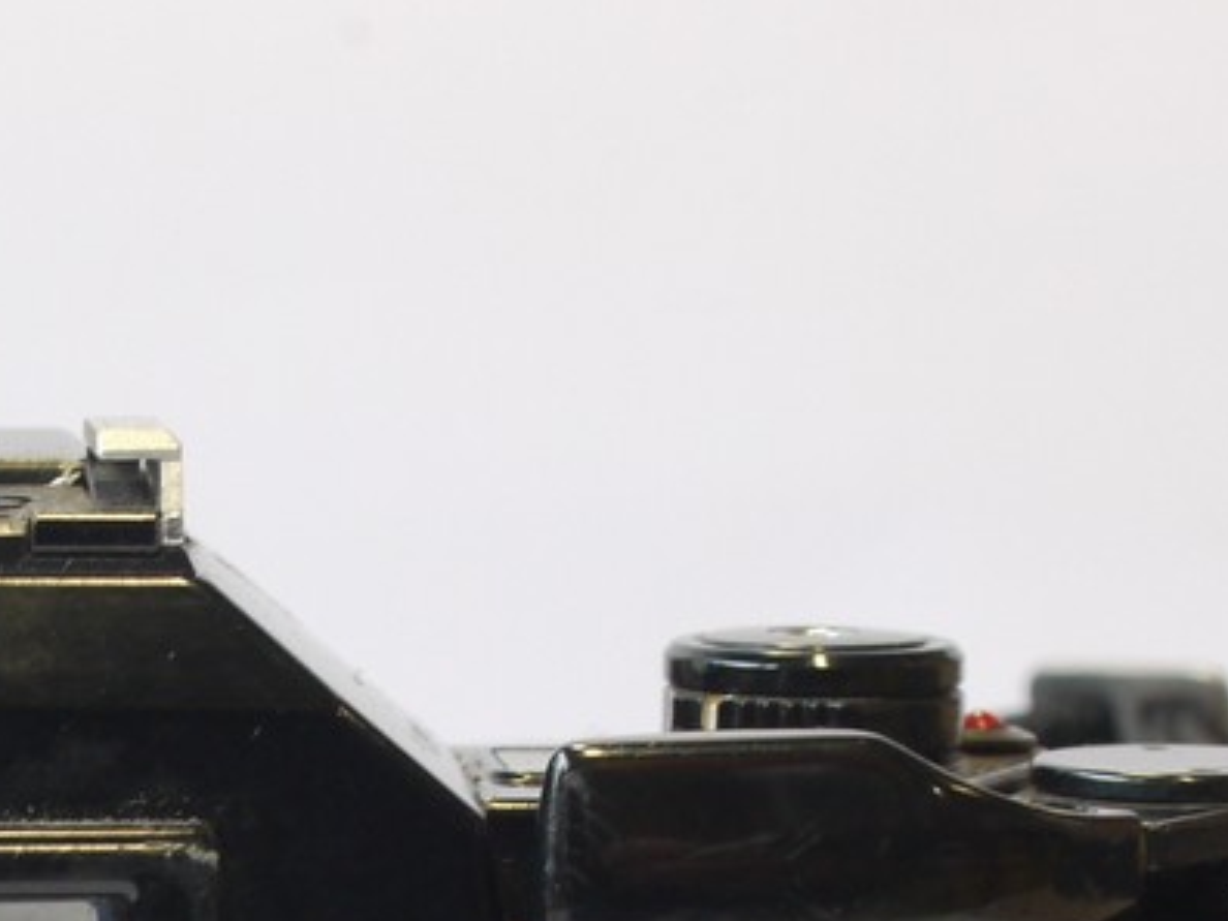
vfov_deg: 8.0
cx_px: -19
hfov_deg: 10.8
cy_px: 1262
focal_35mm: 182
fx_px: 6456
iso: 400
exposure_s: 1/25
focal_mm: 30
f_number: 7.1
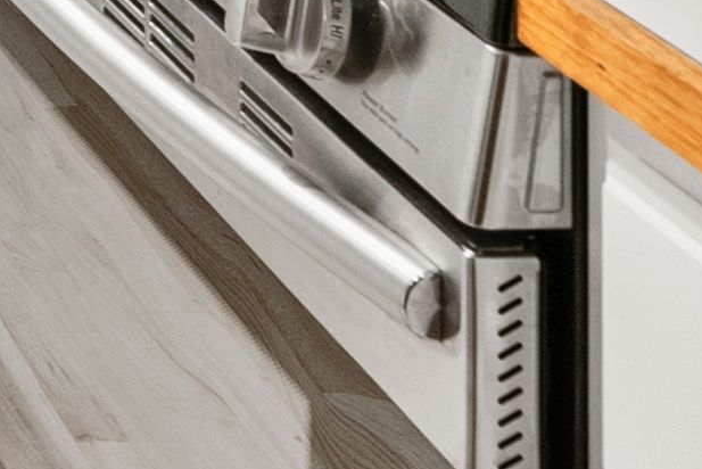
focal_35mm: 110
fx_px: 2146
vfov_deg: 9.4
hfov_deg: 14.2
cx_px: -866
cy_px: -998
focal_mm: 16
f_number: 8
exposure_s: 1/8
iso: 640
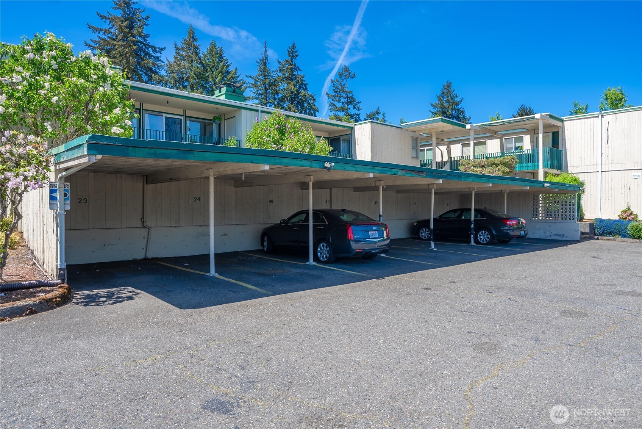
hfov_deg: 76.1
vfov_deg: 55.2
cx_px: 321
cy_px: 214
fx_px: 410
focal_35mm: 23
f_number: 7.1
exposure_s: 1/125
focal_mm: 23
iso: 80
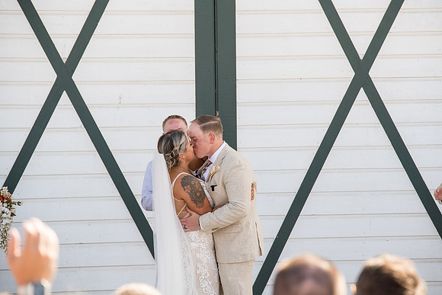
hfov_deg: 10.3
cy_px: 148
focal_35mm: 200
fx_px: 2456
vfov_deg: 6.9
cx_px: 221
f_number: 6.3
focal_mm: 200
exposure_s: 1/500
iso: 500
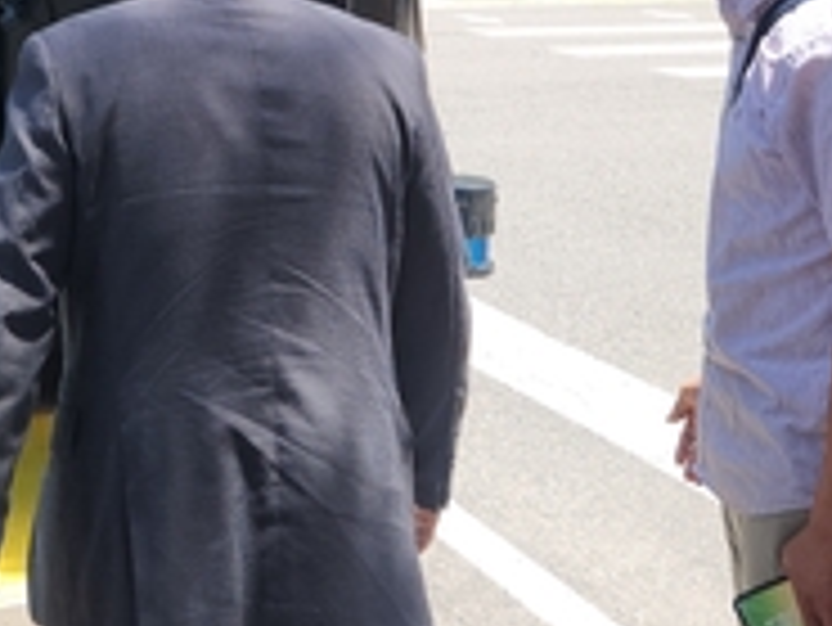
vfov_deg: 22.2
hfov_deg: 29.8
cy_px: -88
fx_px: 1491
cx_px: 76
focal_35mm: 62
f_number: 1.8
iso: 20
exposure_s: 1/364
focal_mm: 5.4
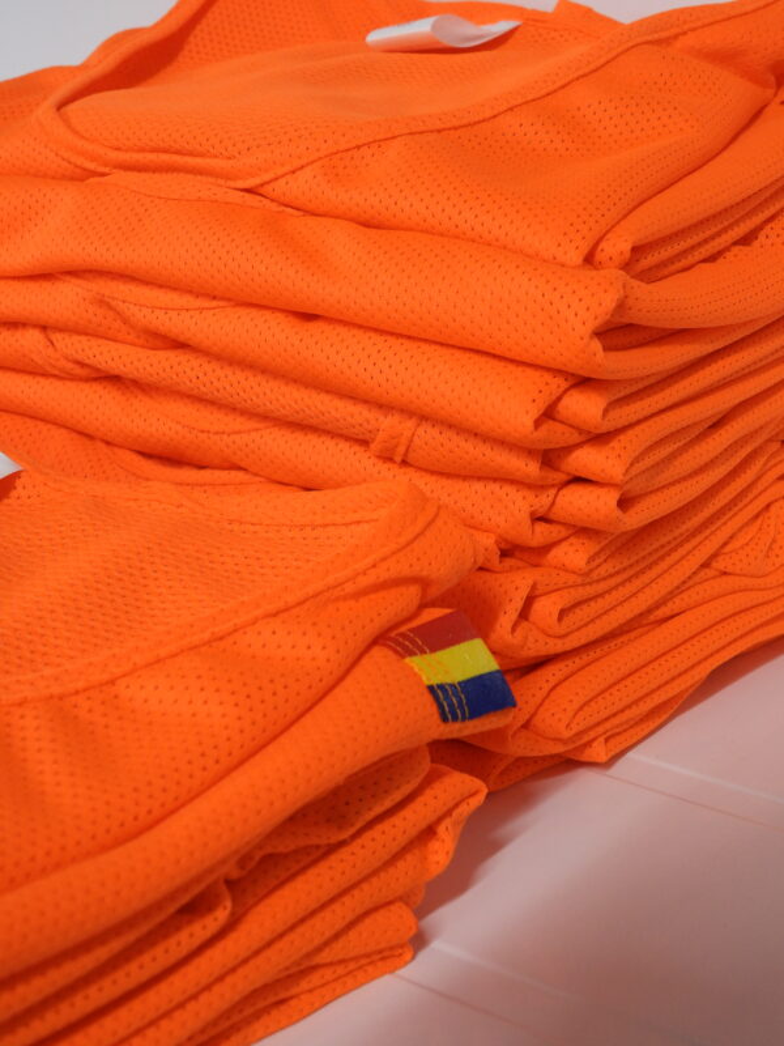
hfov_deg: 26.6
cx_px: 392
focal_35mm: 55
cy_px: 523
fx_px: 1661
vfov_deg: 34.9
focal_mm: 9.8
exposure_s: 1/30
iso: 250
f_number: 3.5
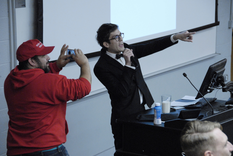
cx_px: 116
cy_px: 78
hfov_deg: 15.2
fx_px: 875
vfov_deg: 10.2
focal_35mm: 135
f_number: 5.3
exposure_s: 1/60
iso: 1600
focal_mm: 90
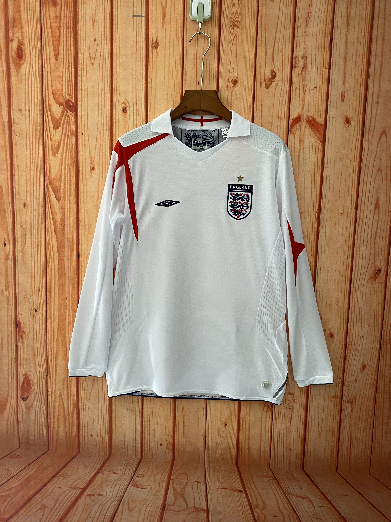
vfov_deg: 67.3
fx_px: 392
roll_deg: -1.9
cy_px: 261
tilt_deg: -7.4
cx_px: 196
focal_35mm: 26
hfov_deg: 53.1
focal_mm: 4.25
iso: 250
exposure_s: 1/60
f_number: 1.8
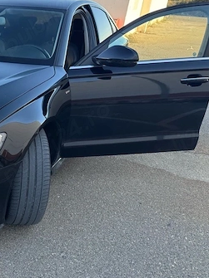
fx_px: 346
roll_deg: -2.4
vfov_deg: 43.8
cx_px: -40
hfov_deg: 29.1
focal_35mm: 43
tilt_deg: -23.5
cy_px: 147
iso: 80
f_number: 1.78
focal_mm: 6.76
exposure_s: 1/350
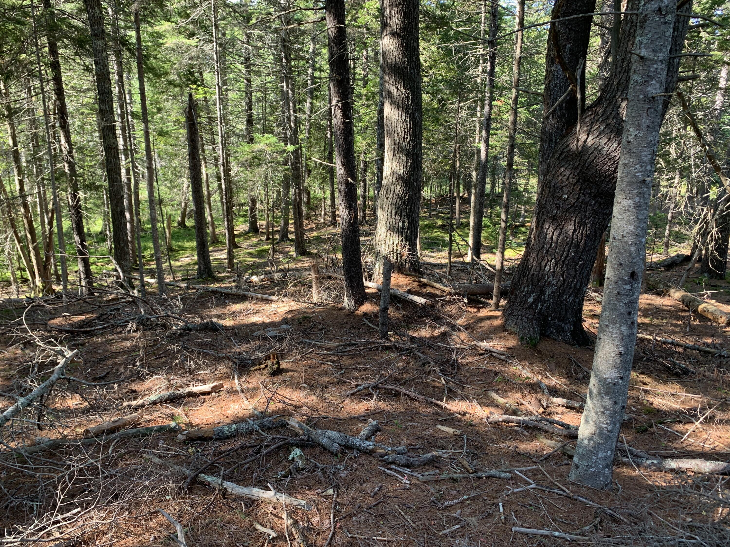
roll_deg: -0.9
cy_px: 274
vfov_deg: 53.1
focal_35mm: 26
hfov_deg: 67.3
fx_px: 548
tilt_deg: -13.5
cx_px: 365
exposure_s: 1/121
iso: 50
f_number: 1.8
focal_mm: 4.25
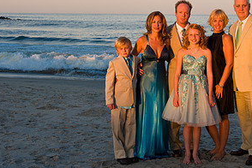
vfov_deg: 19.6
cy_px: 39
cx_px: 190
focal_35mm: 69
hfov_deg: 28.8
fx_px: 483
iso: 200
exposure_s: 1/160
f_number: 8
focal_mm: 35
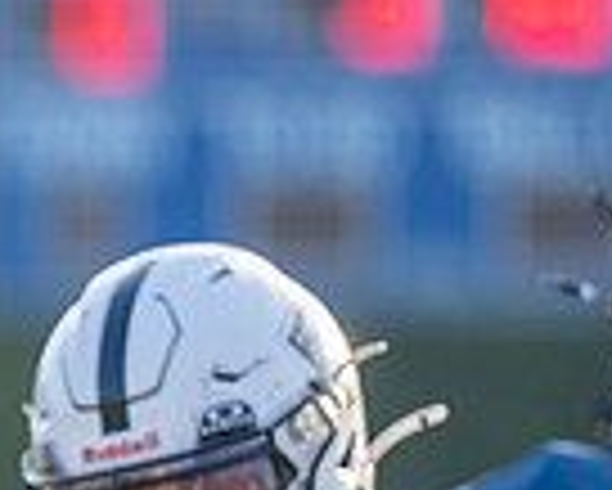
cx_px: -354
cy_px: 446
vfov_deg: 1.8
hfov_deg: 2.2
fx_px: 15842
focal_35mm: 874
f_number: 2.8
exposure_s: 1/2500
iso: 320
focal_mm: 197
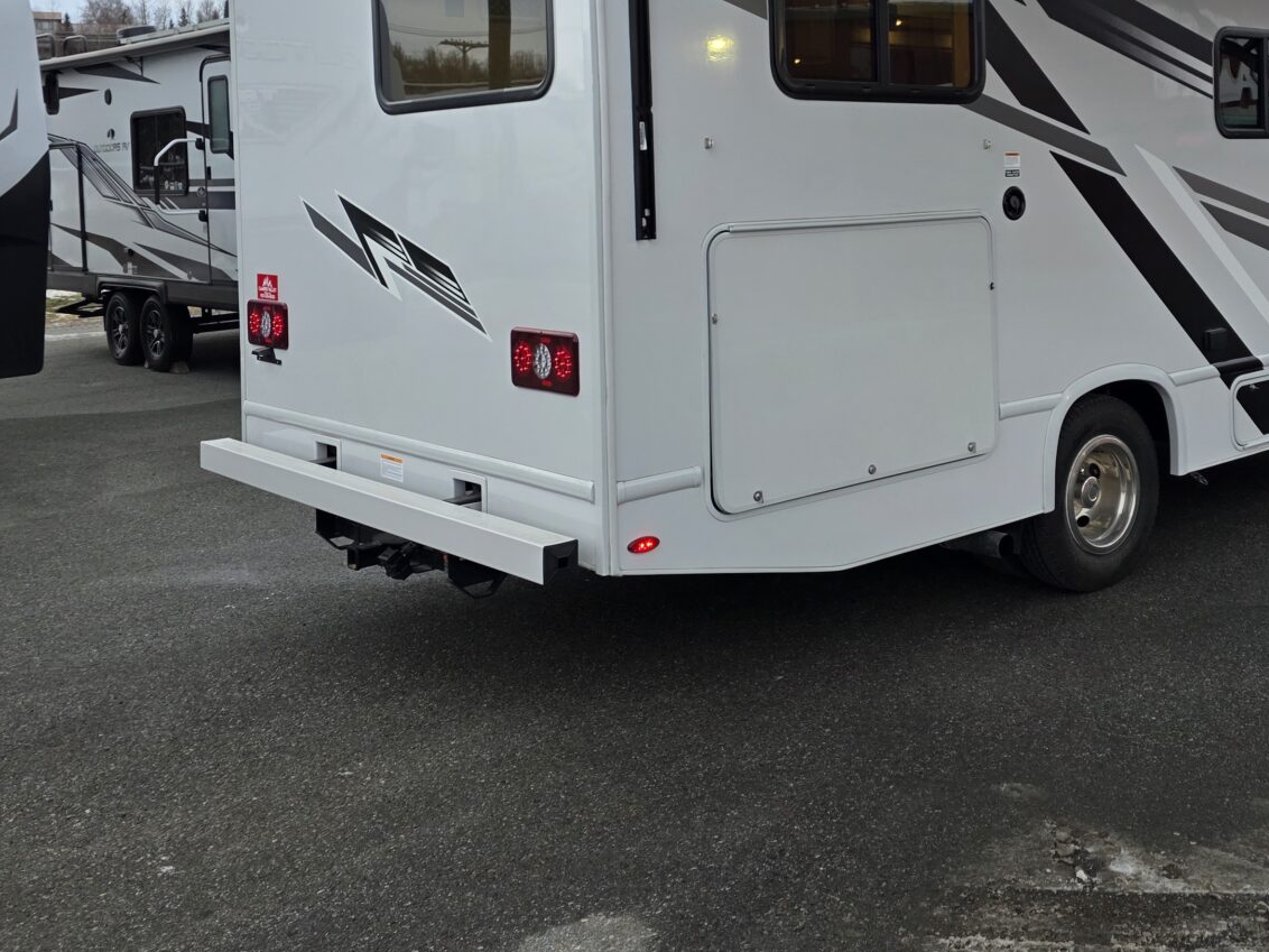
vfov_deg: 35.4
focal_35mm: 39
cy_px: 160
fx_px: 1430
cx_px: 914
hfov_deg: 46.5
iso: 32
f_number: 1.7
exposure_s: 1/180
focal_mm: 6.3
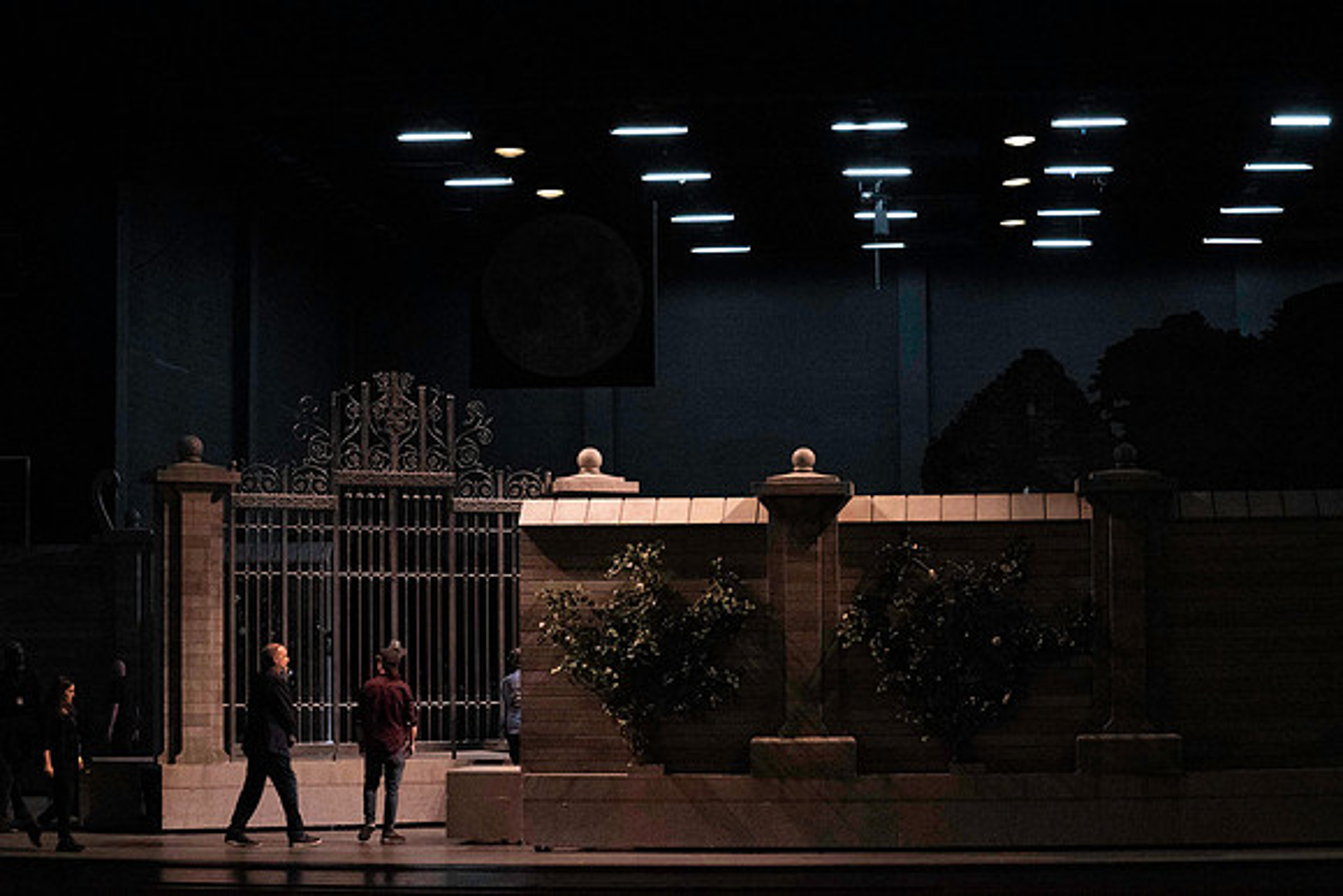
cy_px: 448
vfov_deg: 19.5
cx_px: 672
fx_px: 2612
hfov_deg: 28.8
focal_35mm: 70
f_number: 6.3
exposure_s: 1/320
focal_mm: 70
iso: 25600
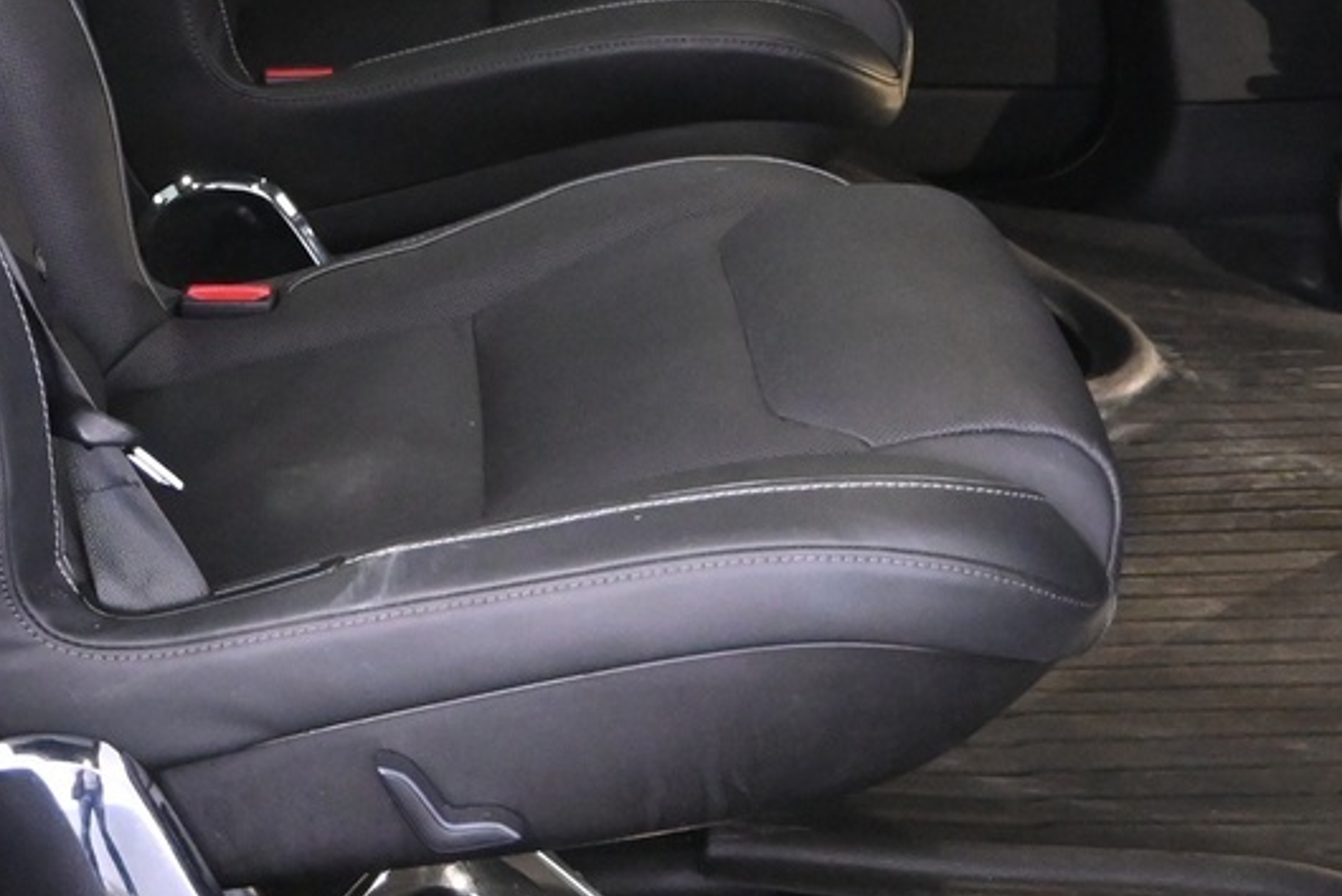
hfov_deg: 20.0
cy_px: -277
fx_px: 3766
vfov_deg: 13.1
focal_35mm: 101
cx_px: 277
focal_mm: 22
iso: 3200
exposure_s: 1/15
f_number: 4
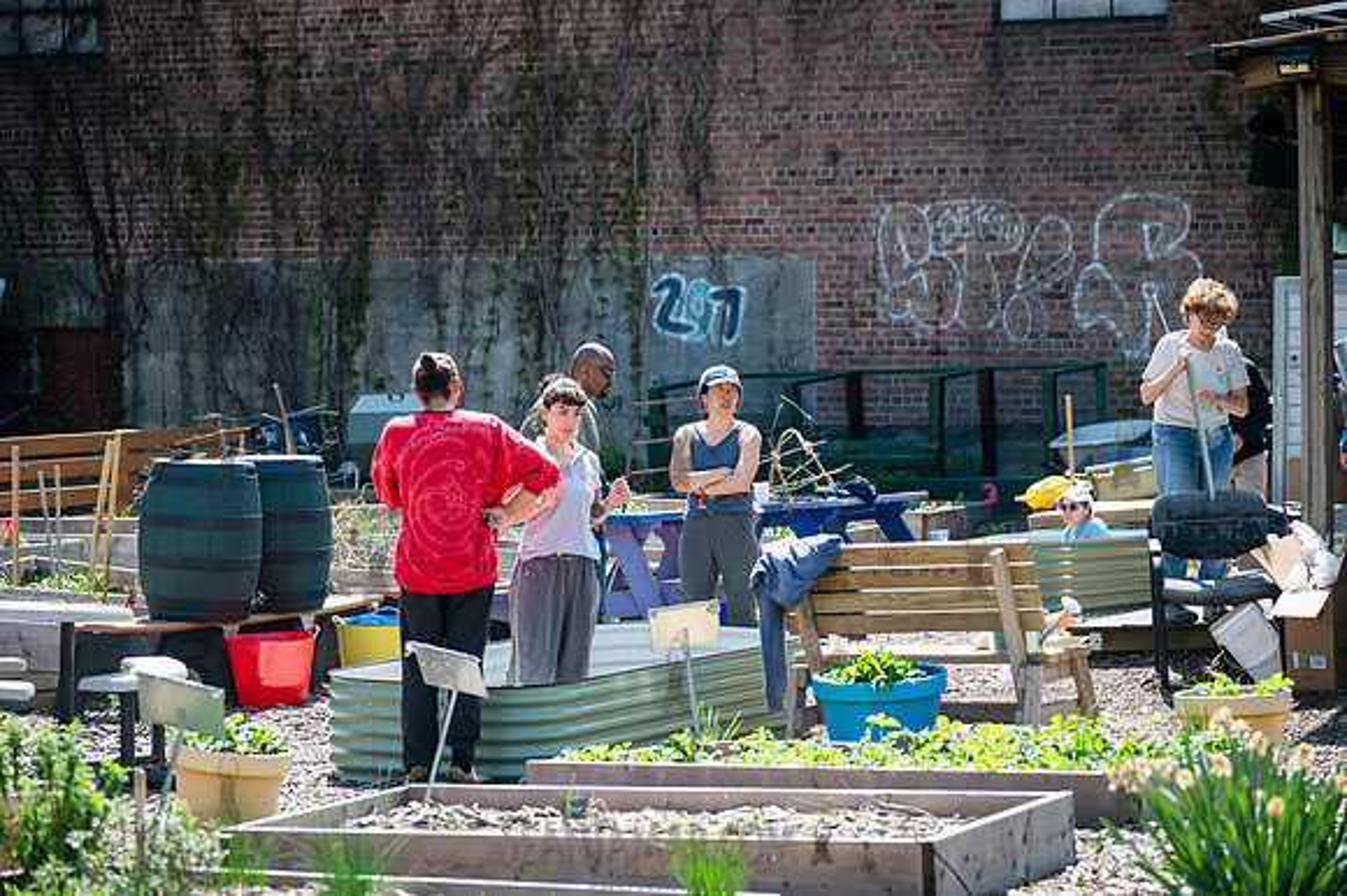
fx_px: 3739
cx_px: 674
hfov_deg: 20.4
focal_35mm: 100
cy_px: 448
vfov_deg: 13.7
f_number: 3.5
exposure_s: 1/320
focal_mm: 100
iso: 100
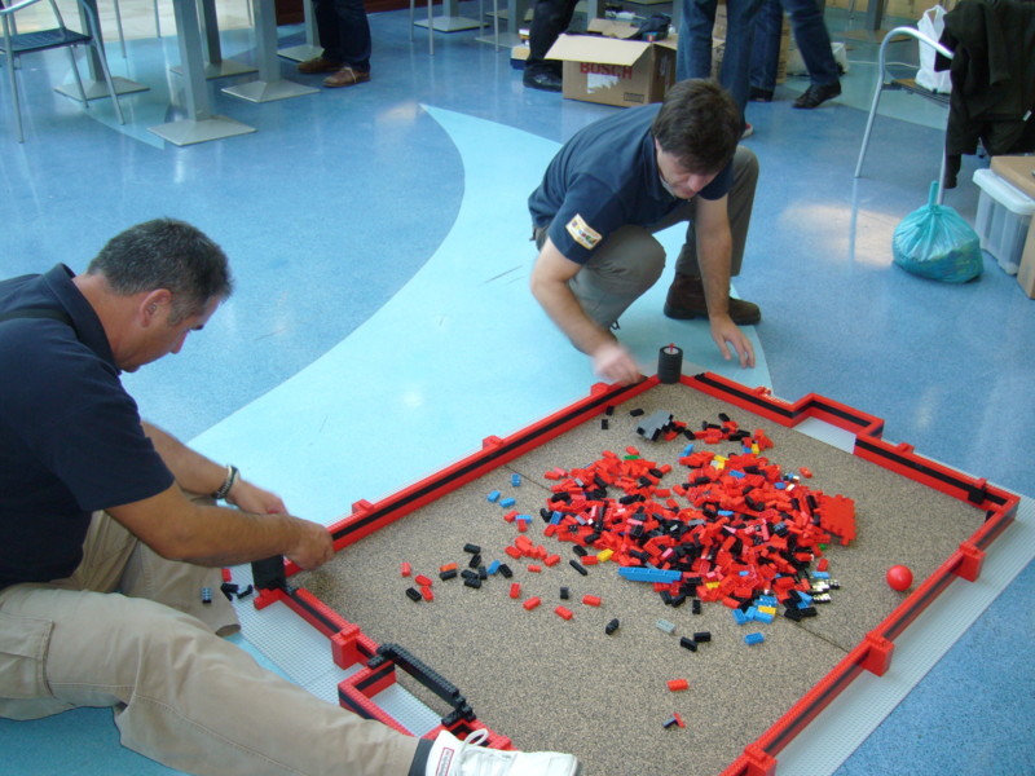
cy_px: 388
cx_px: 518
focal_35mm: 35
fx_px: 1046
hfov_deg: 52.6
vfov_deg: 40.7
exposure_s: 1/20
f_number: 2.8
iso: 100
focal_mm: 5.8
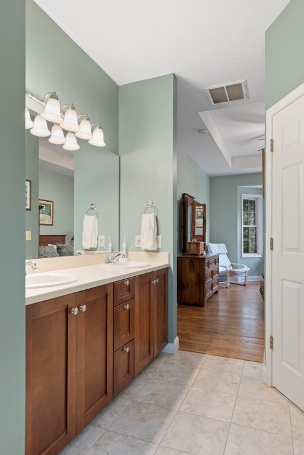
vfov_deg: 78.5
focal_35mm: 22
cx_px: 152
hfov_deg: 57.2
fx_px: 279
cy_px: 236
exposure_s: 1/4
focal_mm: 21
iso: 400
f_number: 4.5
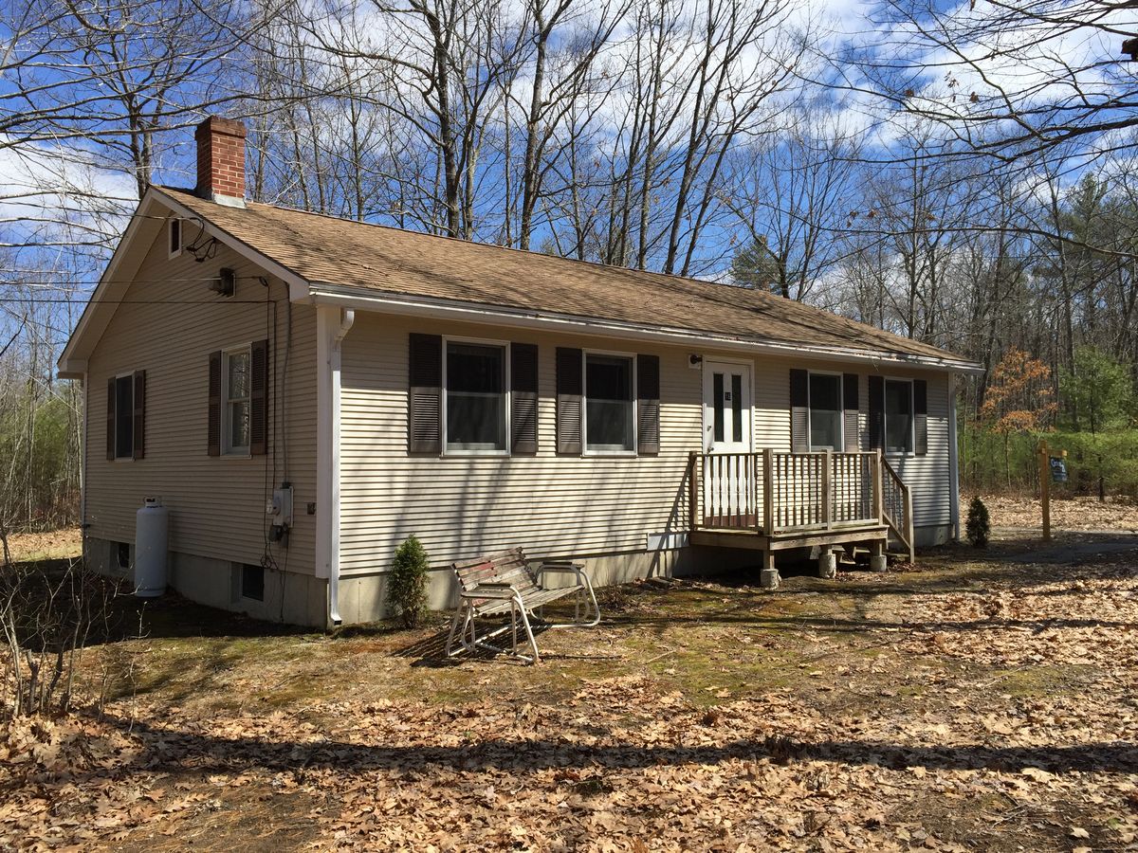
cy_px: 426
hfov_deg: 61.7
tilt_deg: +2.1
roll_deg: +0.6
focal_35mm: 29
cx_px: 569
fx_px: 953
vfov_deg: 48.2
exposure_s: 1/1647
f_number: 2.2
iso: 32
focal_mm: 4.15
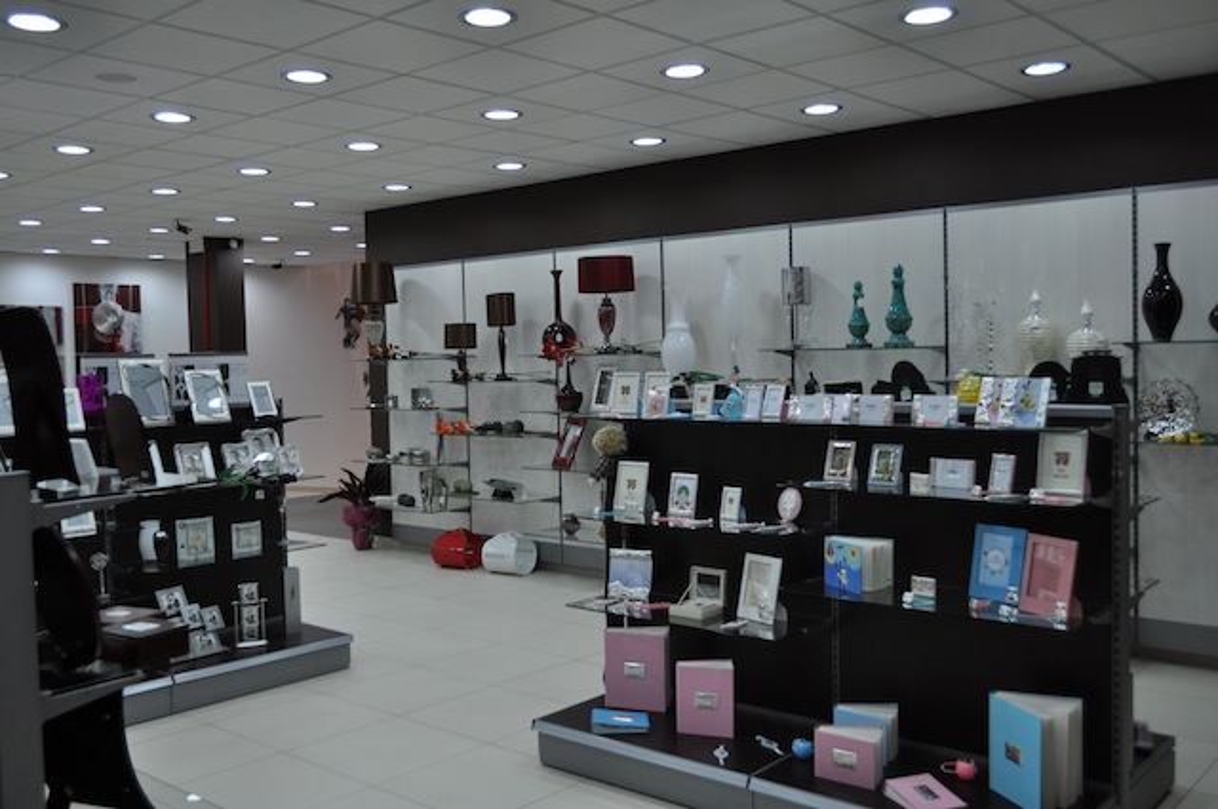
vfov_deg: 39.9
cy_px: 404
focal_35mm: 33
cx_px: 609
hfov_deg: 57.3
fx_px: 1115
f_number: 5
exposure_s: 1/100
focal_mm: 22
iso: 400
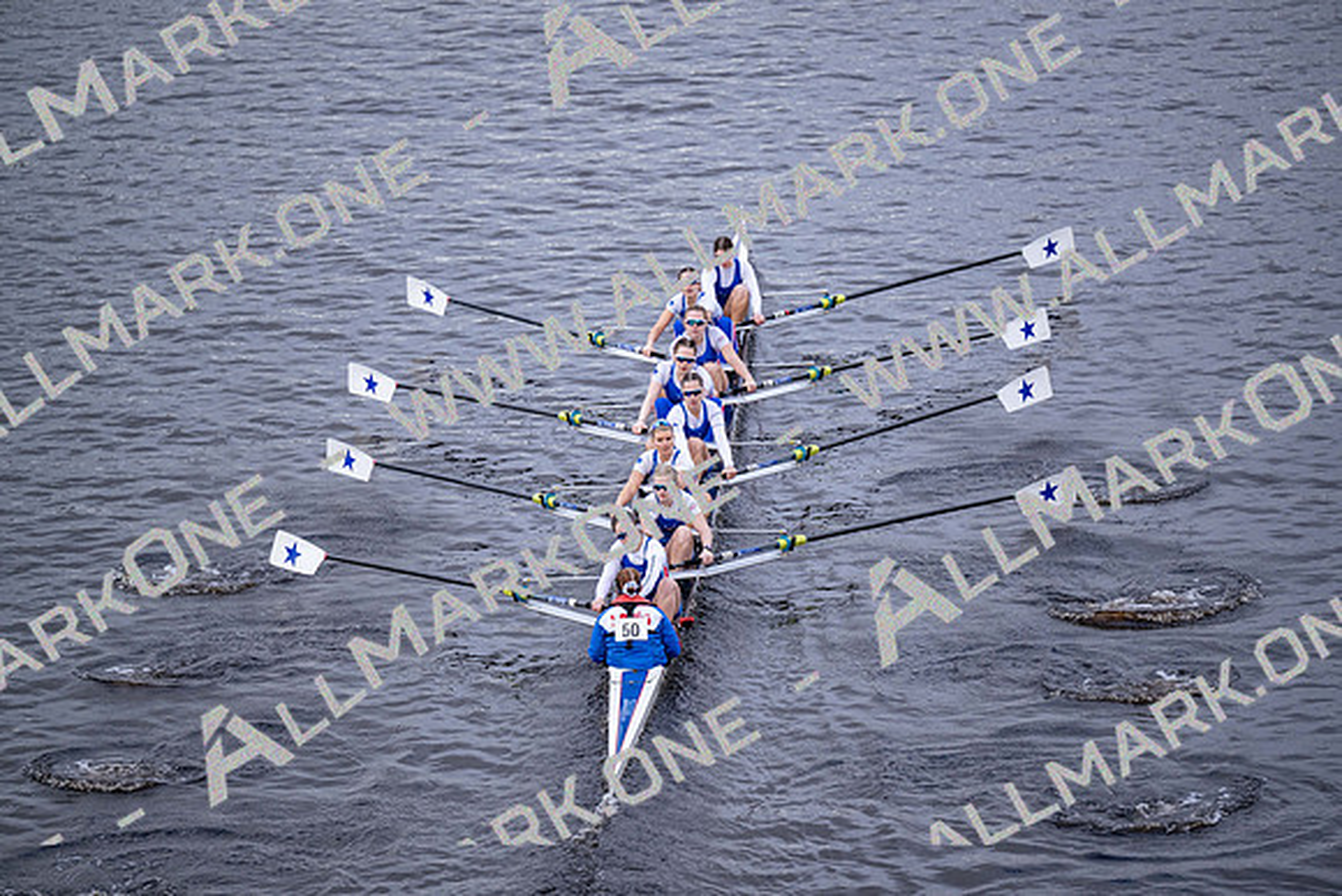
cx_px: 671
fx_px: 7457
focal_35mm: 200
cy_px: 448
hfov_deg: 10.3
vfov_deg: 6.9
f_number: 2.8
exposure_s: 1/2000
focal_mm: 200
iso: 900
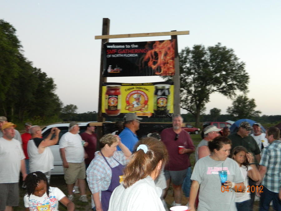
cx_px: 140
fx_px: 333
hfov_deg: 45.8
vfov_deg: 35.1
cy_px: 106
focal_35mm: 41
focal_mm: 7.3
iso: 400
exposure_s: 1/40
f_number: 3.5
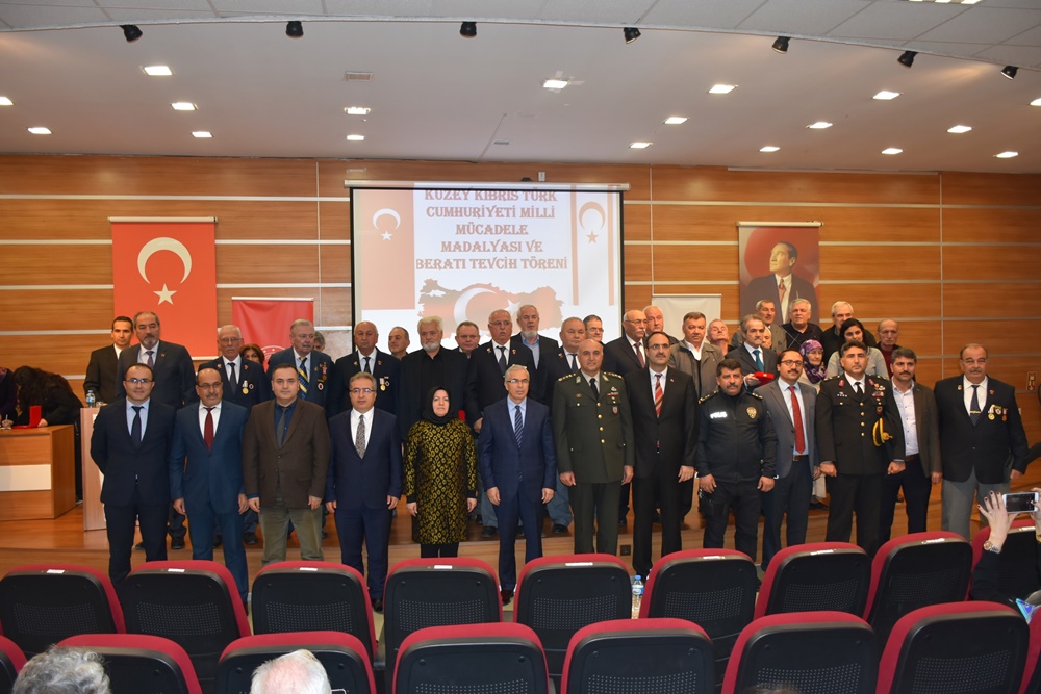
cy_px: 347
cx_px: 520
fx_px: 868
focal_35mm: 30
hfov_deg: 61.9
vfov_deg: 43.6
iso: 560
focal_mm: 20
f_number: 3.5
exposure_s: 1/60
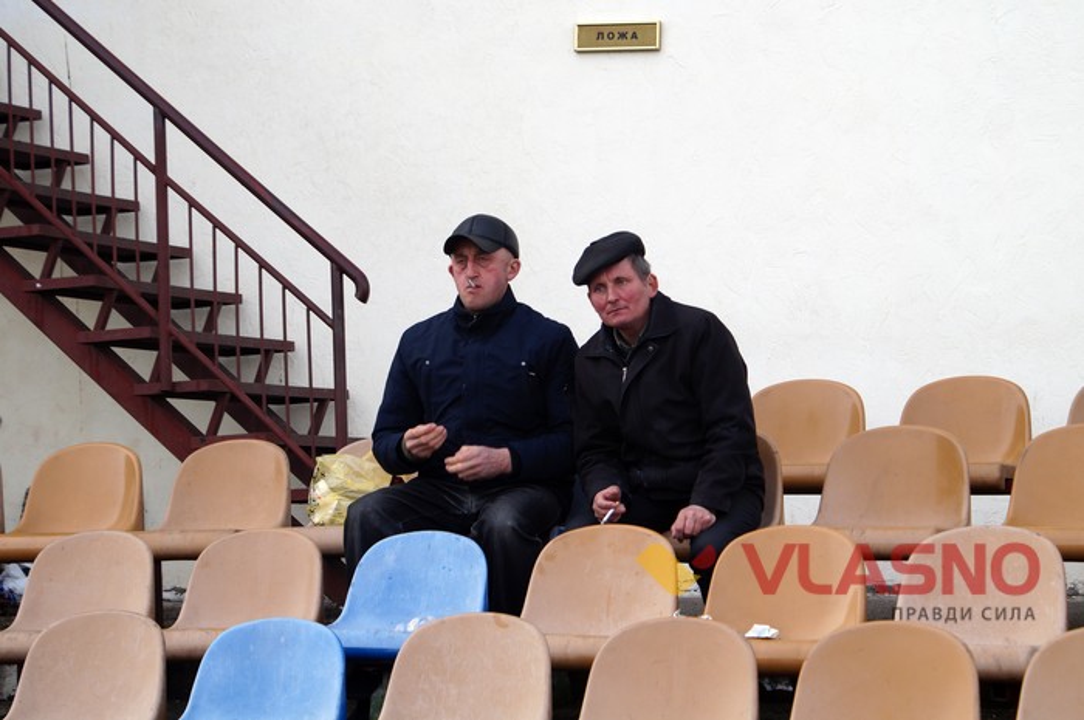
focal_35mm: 90
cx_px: 542
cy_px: 360
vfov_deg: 15.2
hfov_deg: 22.6
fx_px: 2707
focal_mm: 60
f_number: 6.3
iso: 100
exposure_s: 1/100
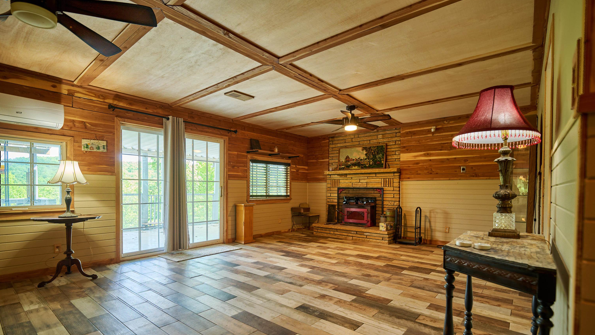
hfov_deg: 95.9
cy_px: 195
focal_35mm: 17
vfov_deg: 63.5
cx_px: 300
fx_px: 268
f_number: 2.8
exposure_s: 1/30
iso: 2500
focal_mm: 16
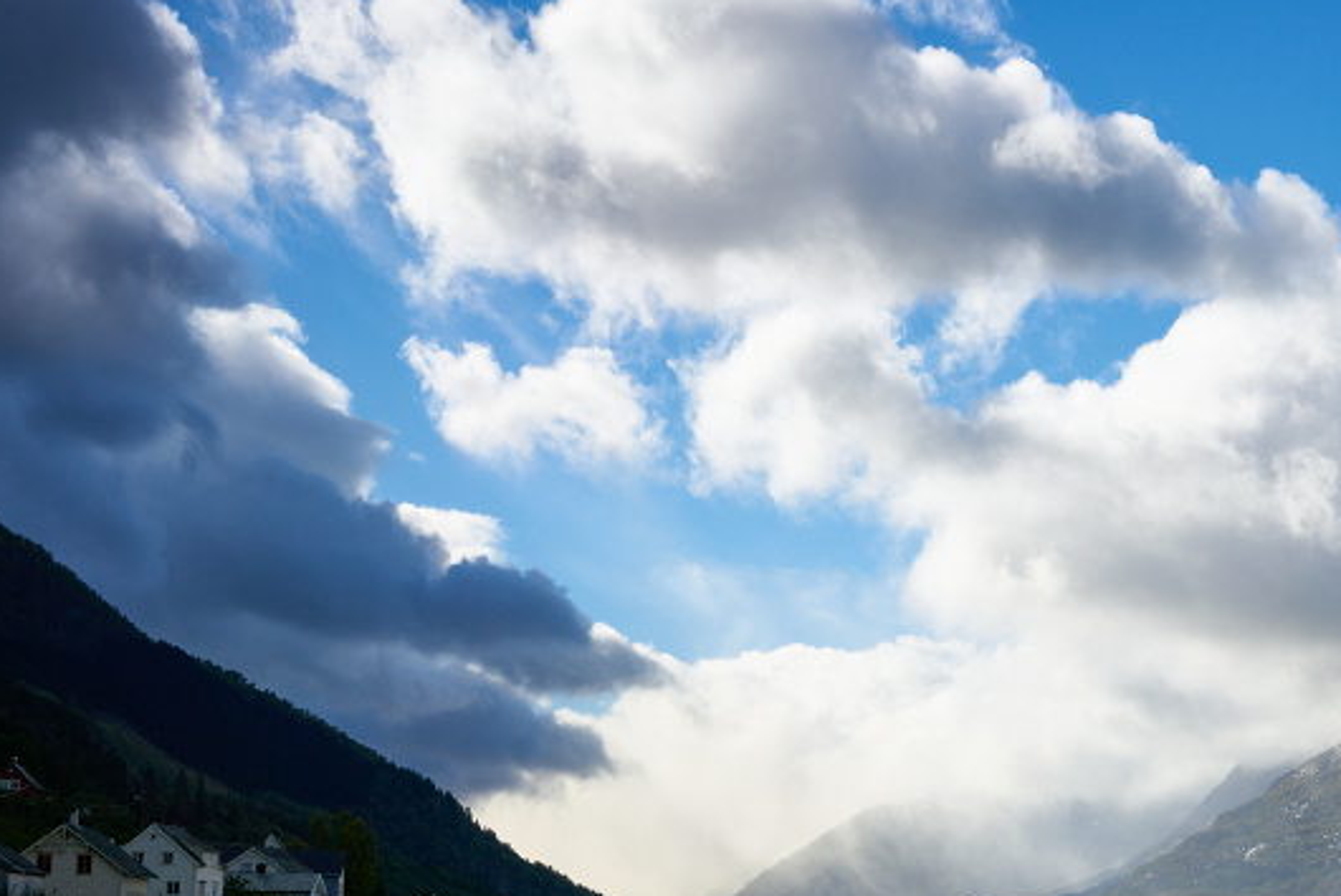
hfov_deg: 29.4
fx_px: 2460
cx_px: 1169
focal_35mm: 66
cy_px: 677
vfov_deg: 20.5
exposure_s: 1/1000
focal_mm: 35
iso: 100
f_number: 8
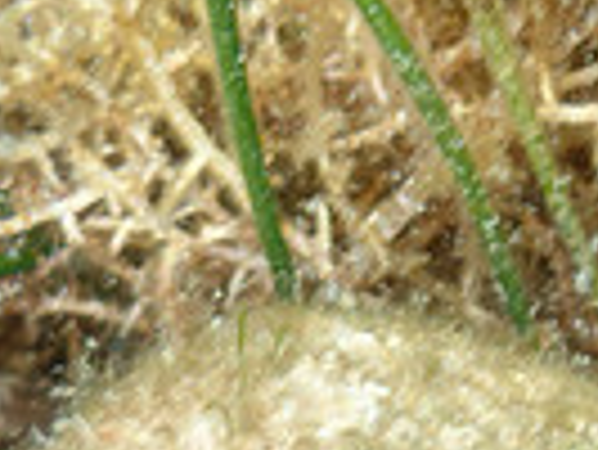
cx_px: 652
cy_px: 682
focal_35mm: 109
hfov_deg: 17.4
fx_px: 1885
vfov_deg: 12.9
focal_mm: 4.5
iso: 160
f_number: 2
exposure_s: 1/60
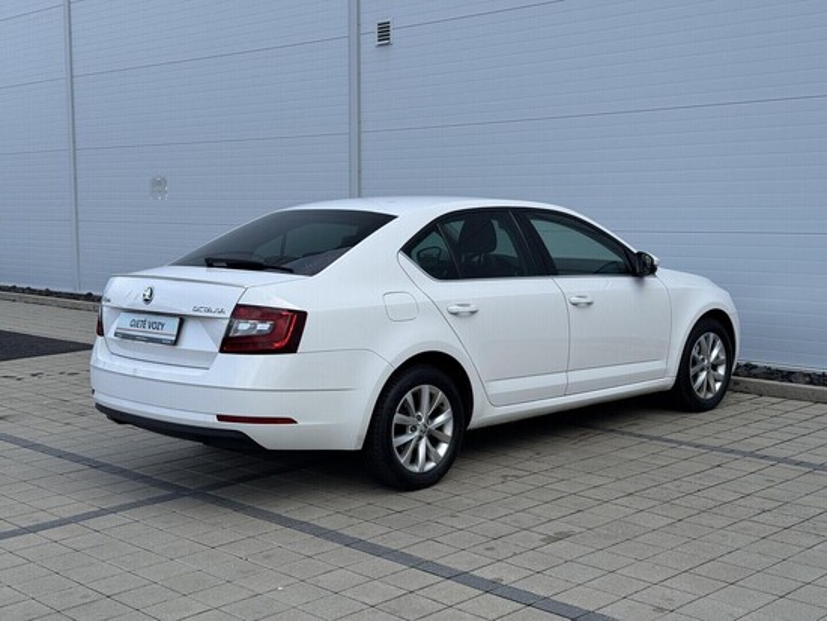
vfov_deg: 30.3
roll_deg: +0.3
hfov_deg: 39.6
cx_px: 414
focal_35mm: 48
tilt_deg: -5.1
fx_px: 1147
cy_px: 310
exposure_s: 1/1681
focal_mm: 6.76
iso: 64
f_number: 1.78
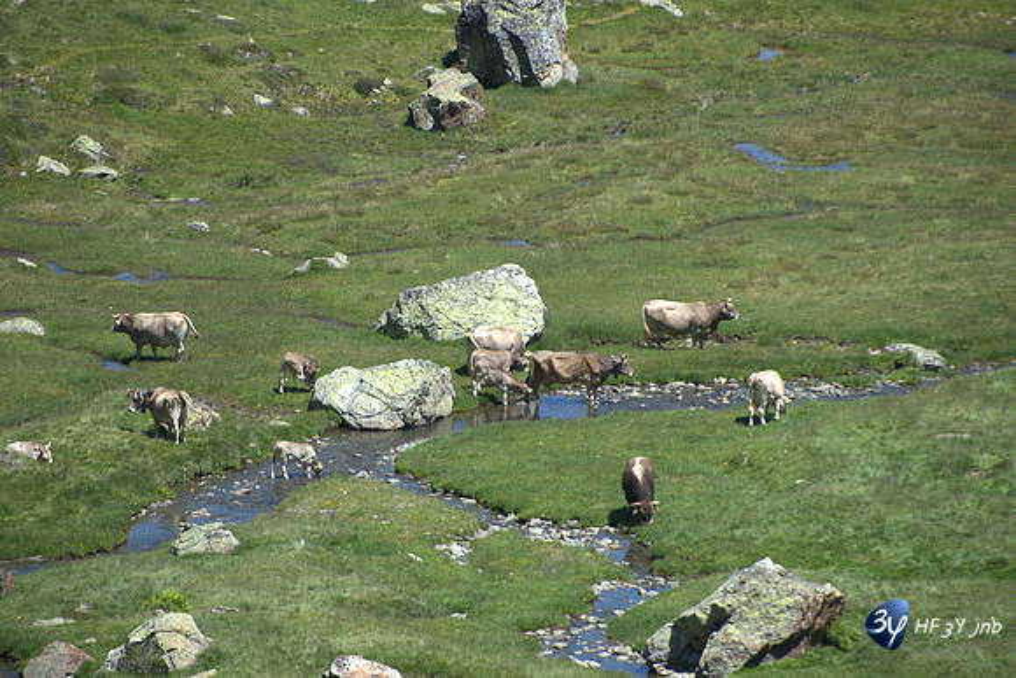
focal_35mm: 400
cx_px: 508
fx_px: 11291
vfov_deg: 3.4
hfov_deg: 5.2
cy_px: 339
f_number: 6.3
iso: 200
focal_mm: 400
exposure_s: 1/400
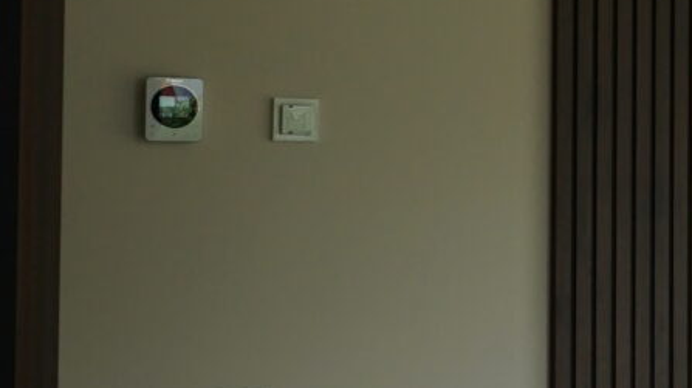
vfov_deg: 12.6
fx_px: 1761
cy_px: 100
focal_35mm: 96
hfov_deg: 17.9
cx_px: 1235
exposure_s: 1/60
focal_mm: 16
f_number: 2.8
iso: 400
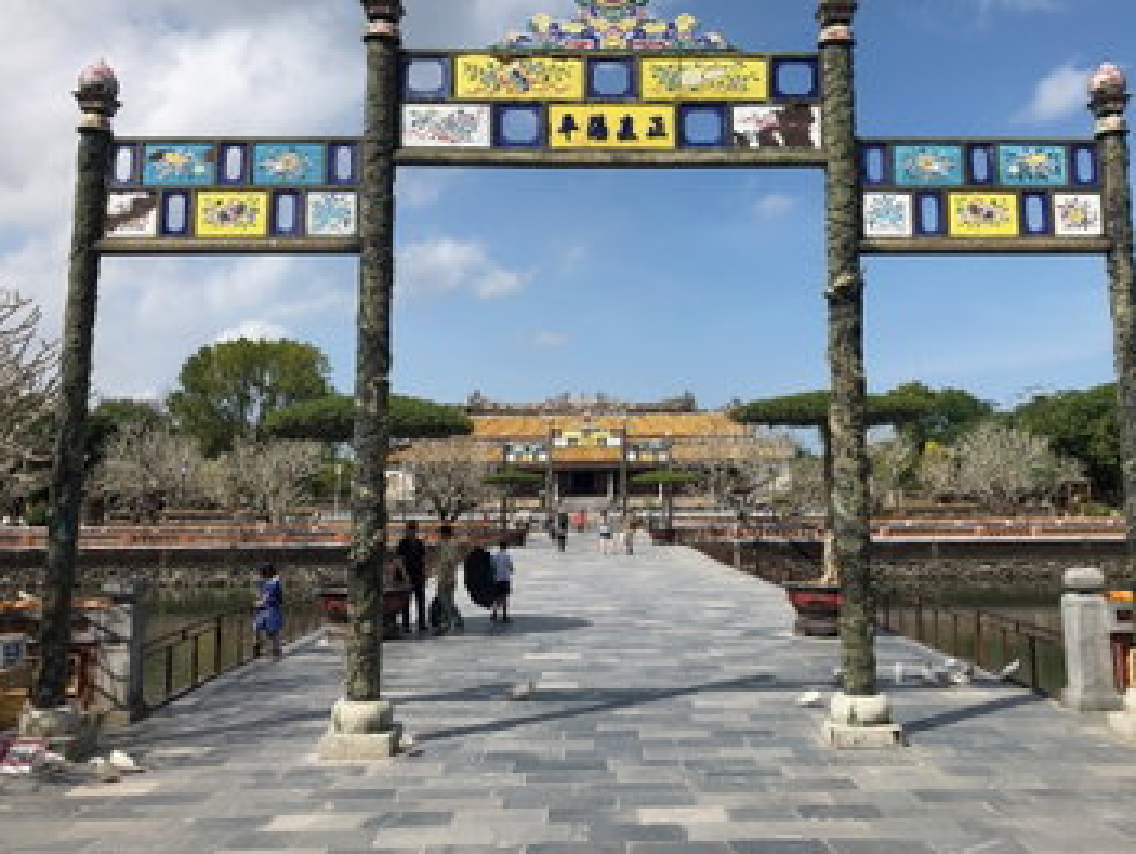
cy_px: 370
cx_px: 620
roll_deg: -0.9
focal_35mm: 32
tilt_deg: +8.6
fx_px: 1051
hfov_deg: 56.7
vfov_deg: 44.1
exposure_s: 1/2667
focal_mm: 3.99
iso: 20
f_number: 1.8
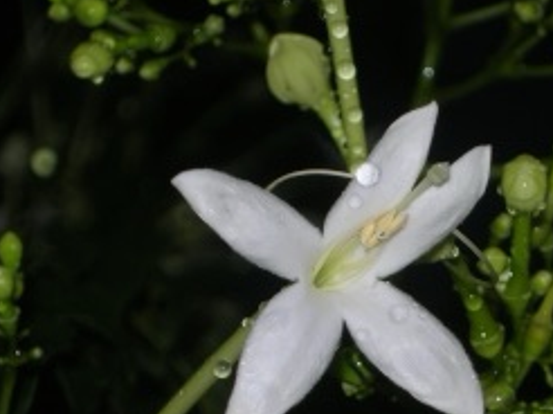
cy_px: 295
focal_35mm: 184
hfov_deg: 10.7
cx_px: 400
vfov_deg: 8.0
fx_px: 2937
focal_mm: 23.4
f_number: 4.9
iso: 64
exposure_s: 1/60.1
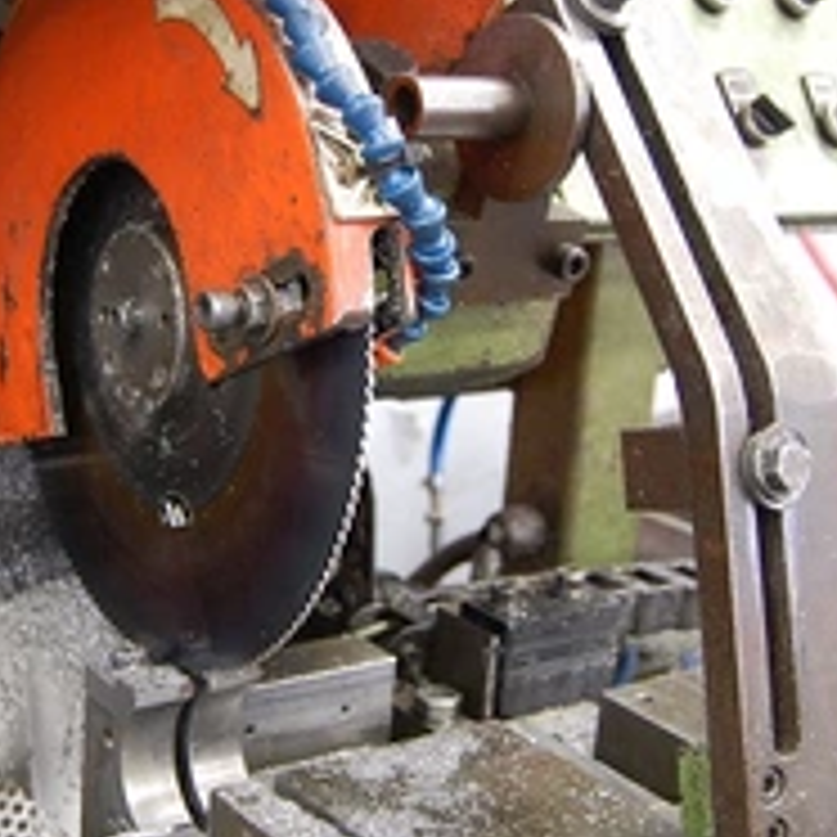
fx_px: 1721
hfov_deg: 27.1
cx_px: 243
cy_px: 331
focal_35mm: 63
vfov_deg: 27.3
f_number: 3.8
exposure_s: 1/15
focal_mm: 23
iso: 800
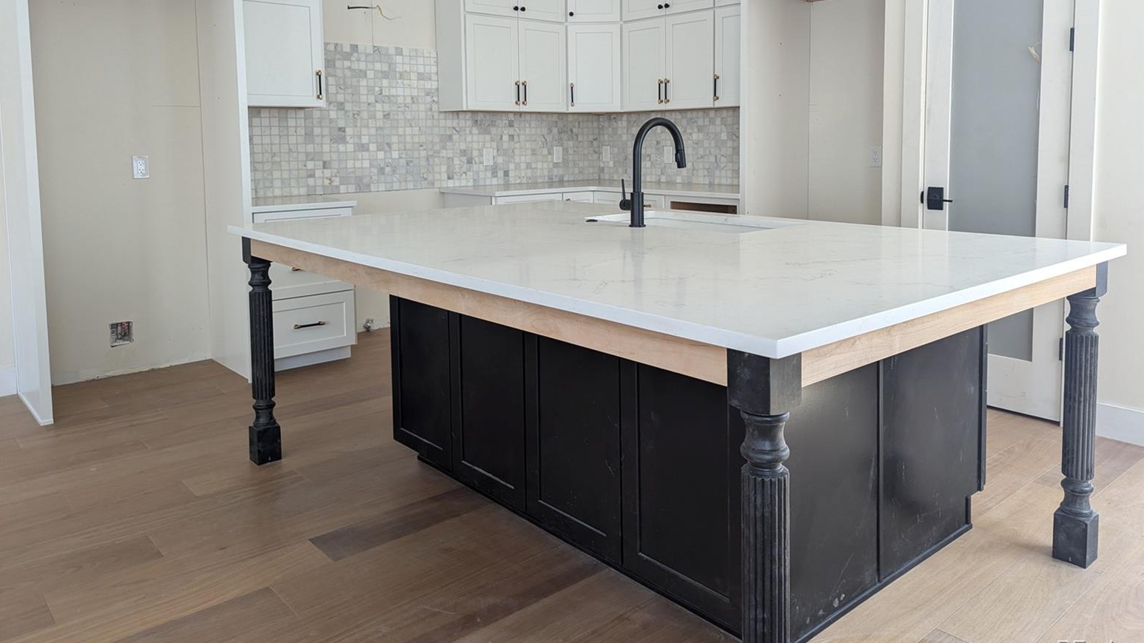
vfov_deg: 42.4
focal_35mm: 27
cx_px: 587
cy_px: 220
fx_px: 819
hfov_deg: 69.9
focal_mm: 6.81
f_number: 1.85
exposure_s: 1/46.5
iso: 41
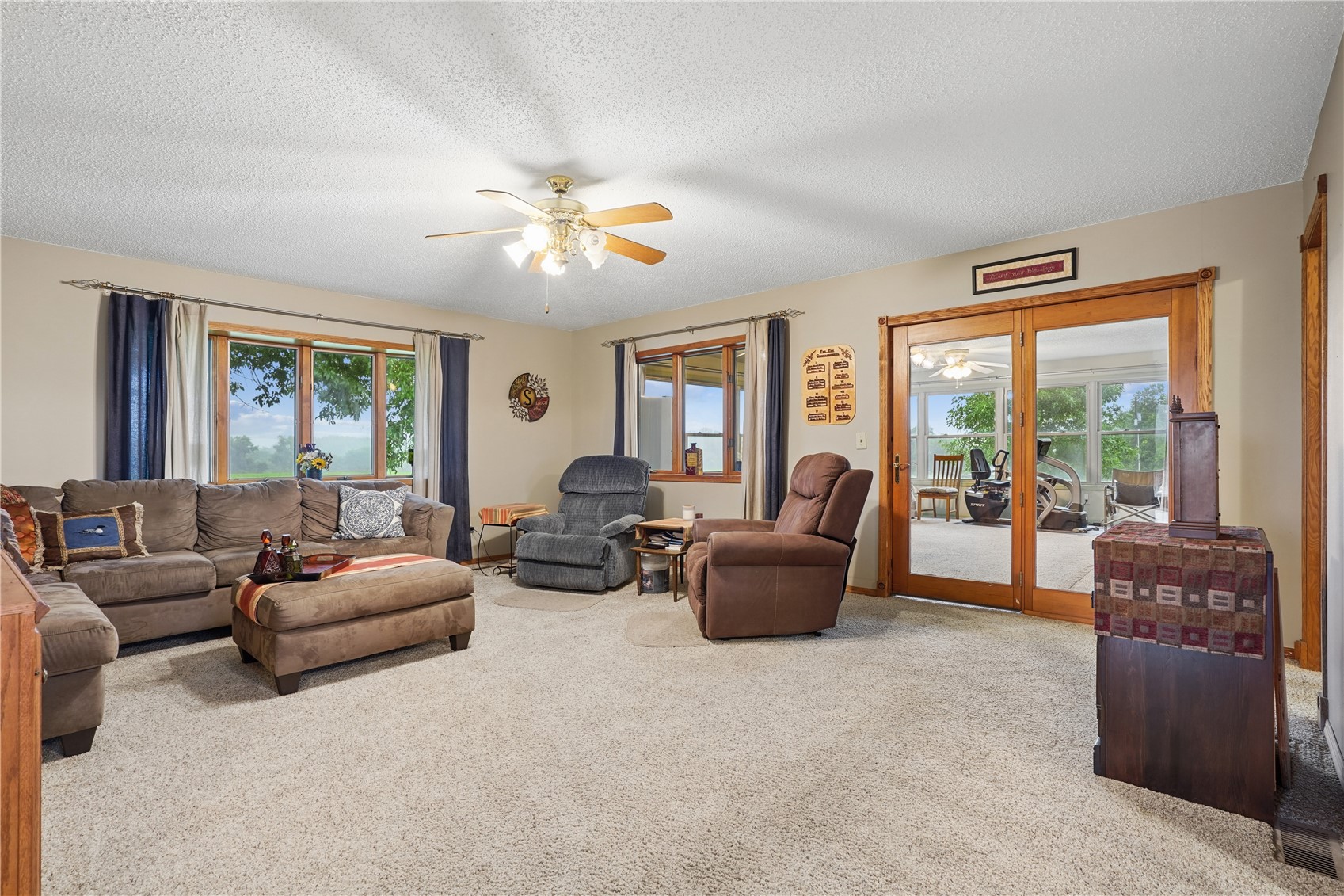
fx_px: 597
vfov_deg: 73.7
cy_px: 448
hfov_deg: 96.7
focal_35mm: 16
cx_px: 672
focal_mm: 16
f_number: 9
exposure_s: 1/4
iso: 400
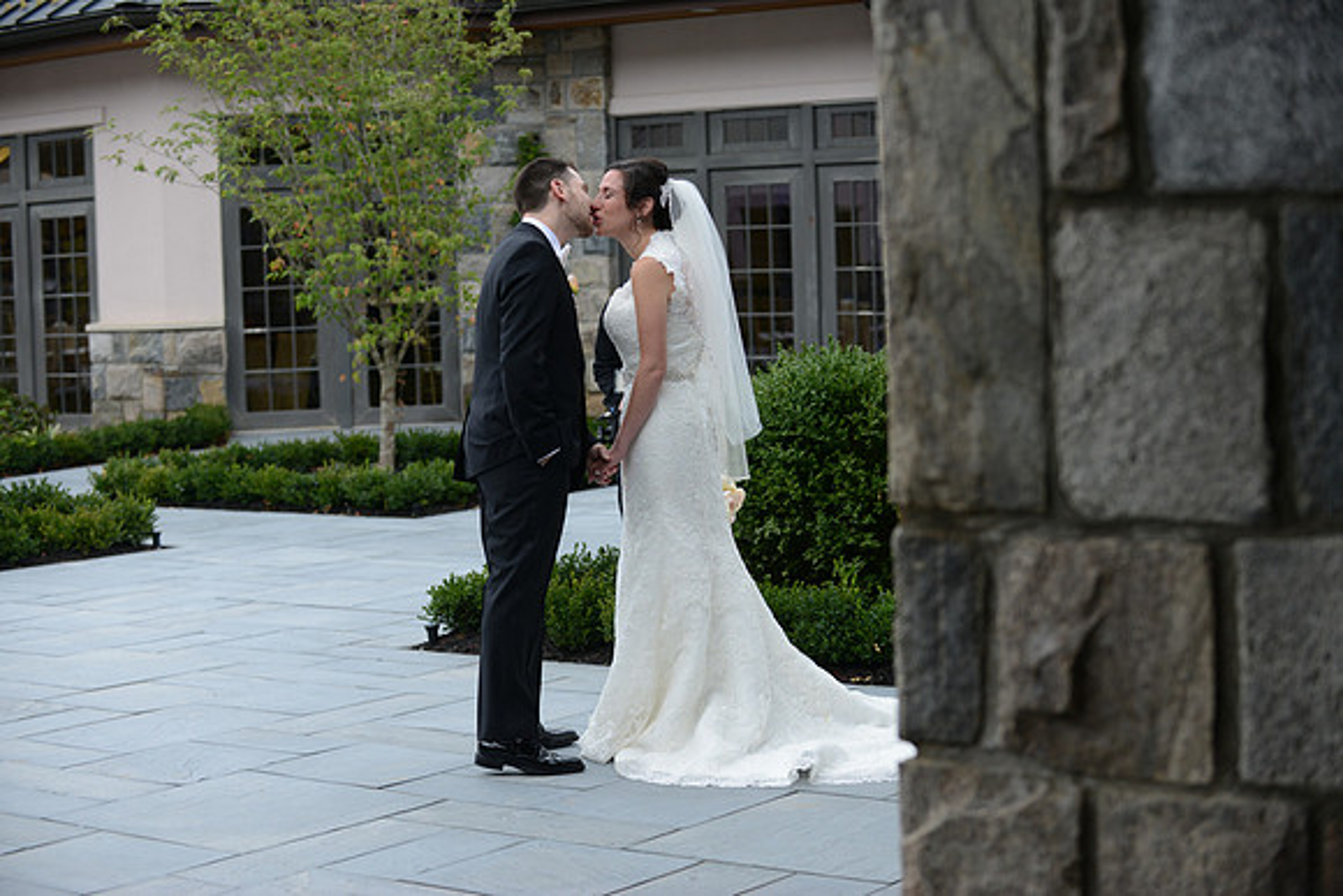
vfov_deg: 19.5
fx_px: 2612
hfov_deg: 28.8
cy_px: 448
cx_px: 672
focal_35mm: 70
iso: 500
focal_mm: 70
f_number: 4
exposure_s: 1/1600
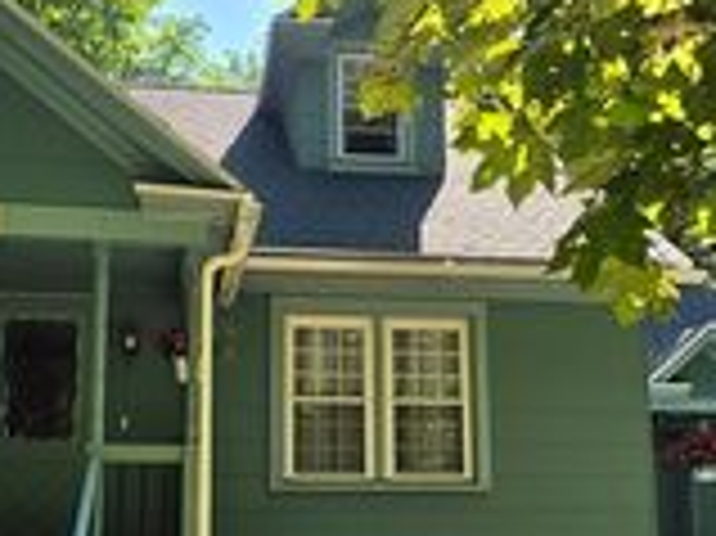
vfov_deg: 34.6
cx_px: 293
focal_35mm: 41
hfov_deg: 45.6
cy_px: 381
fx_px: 847
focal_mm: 2.2
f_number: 1.9
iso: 32
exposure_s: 1/854
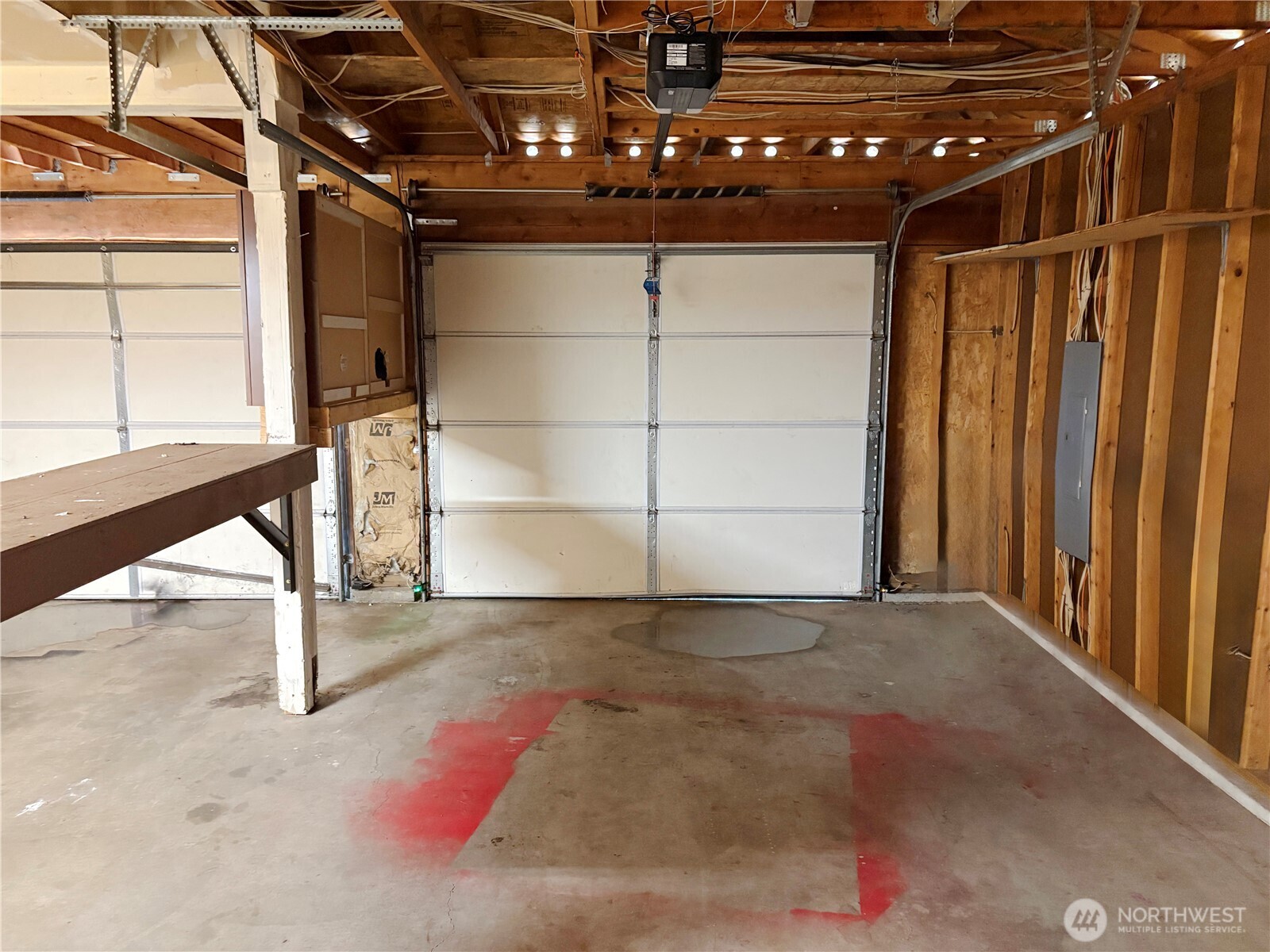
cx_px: 635
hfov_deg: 67.3
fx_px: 954
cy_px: 476
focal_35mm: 26
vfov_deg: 53.1
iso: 640
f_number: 1.6
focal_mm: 5.96
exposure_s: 1/30
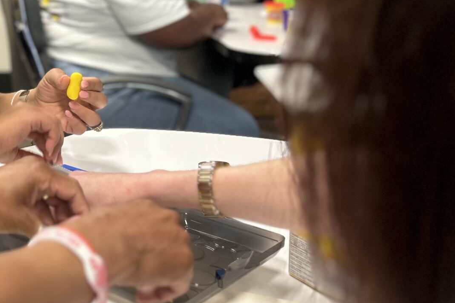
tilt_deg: -6.9
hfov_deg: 28.7
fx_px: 821
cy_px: 4
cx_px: -15
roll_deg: +0.1
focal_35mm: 65
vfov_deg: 20.3
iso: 125
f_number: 1.5
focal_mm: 5.7
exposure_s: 1/60
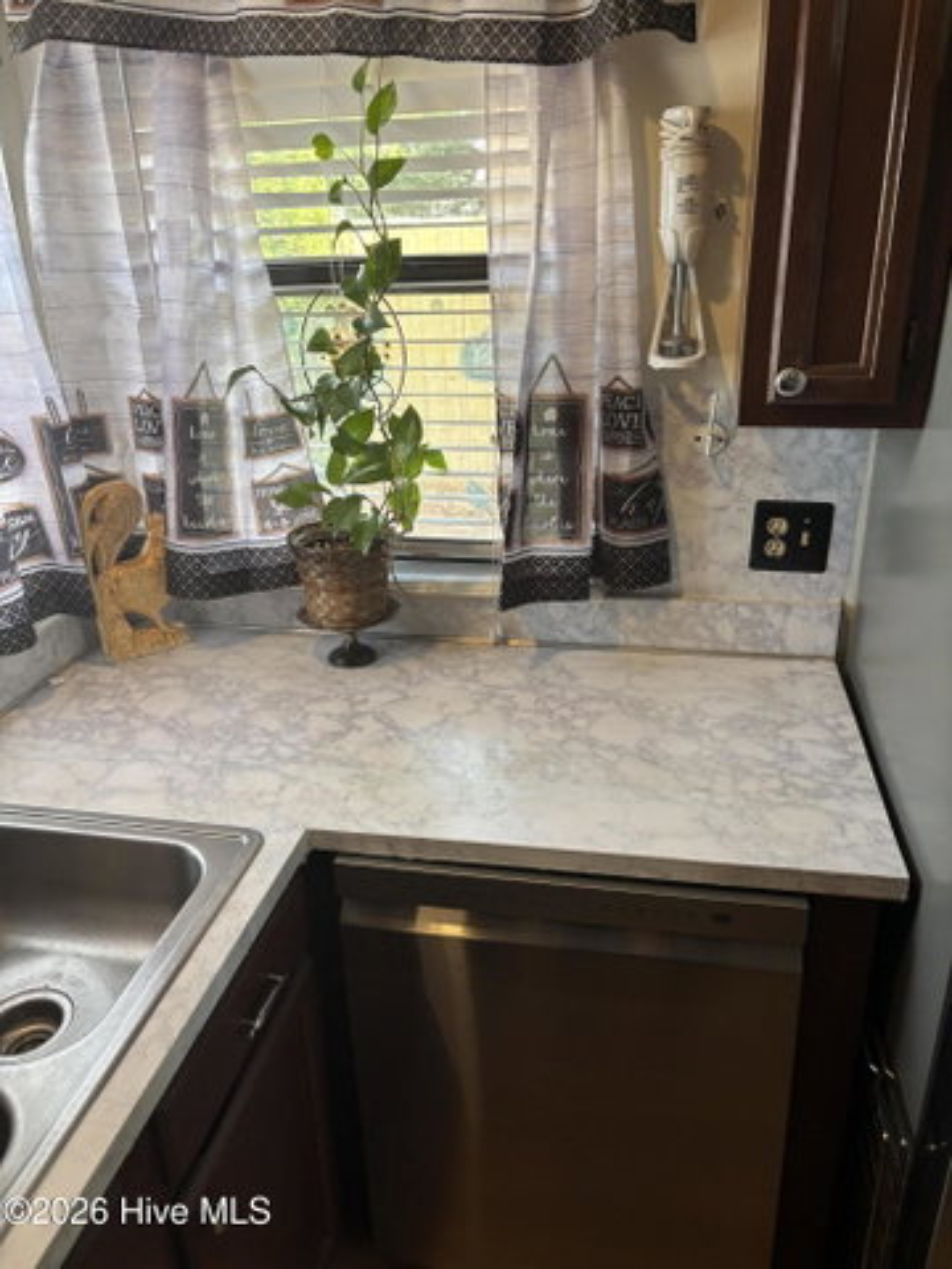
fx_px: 953
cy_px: 634
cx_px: 476
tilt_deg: -23.1
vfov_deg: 67.3
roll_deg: +2.0
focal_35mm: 26
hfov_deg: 53.1
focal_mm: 5.96
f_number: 1.6
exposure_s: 1/84
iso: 125
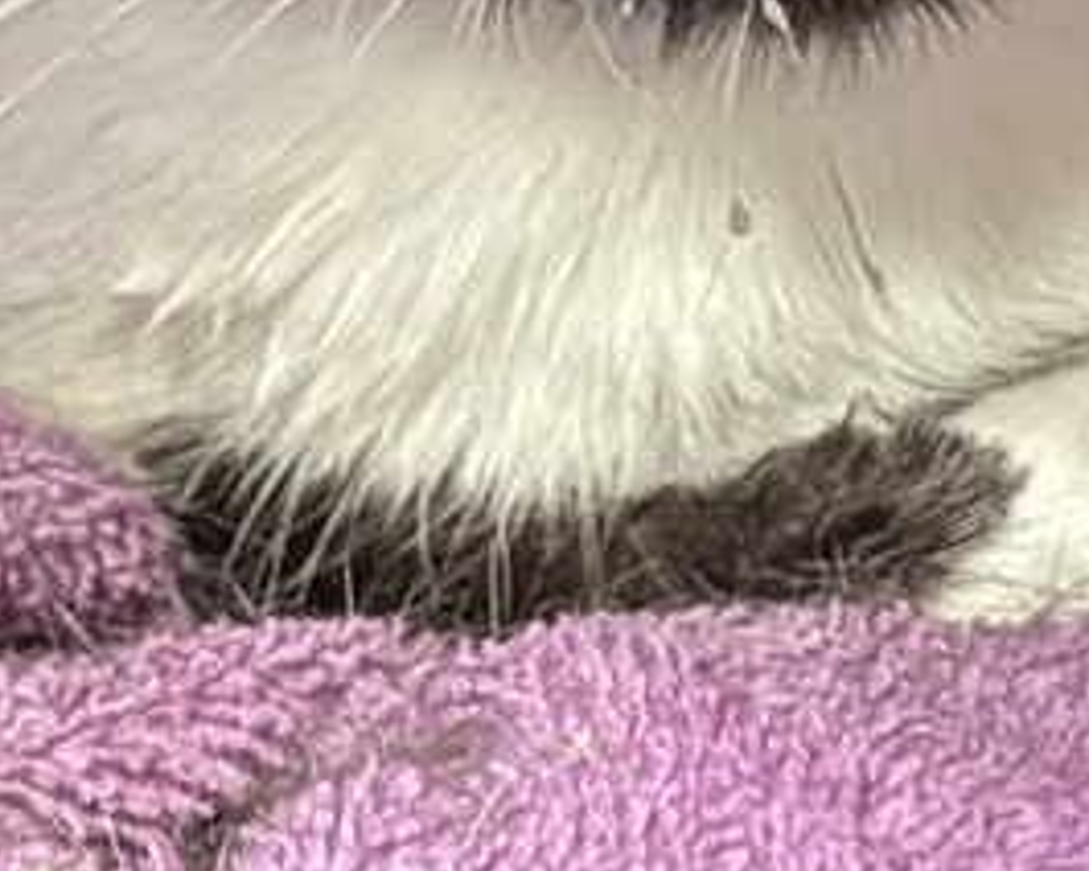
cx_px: 645
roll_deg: +1.5
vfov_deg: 8.2
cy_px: -666
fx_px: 5834
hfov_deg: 10.7
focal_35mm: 181
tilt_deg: -12.6
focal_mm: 6.76
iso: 640
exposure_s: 1/9
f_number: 1.78
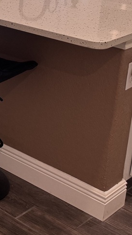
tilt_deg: -13.0
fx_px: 485
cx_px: -164
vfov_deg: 25.9
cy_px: 4
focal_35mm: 78
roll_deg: -0.5
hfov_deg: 12.7
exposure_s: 1/120
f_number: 1.78
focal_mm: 6.76
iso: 200
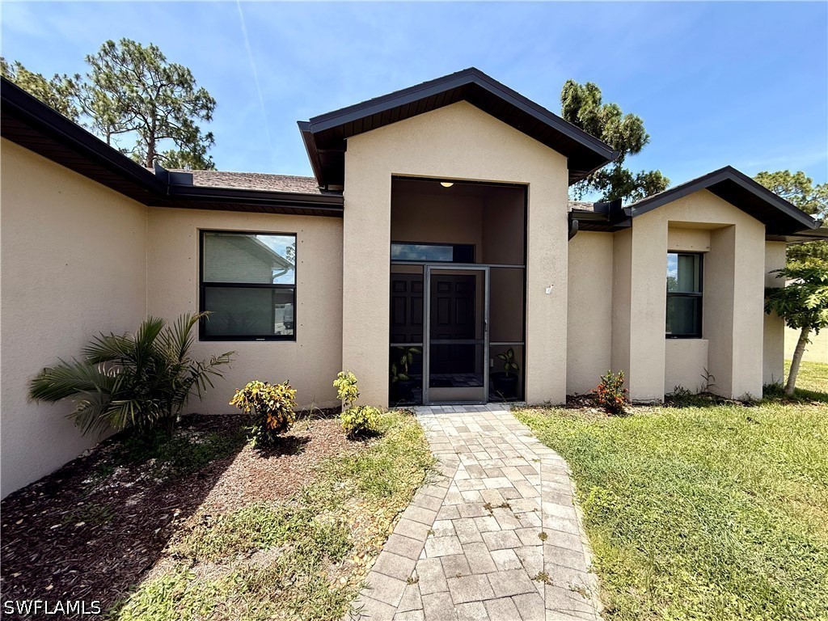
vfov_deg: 85.7
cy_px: 310
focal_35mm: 14
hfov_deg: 102.1
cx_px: 414
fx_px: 335
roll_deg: -0.5
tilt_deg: +0.8
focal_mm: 2.22
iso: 64
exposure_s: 1/789
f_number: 2.2
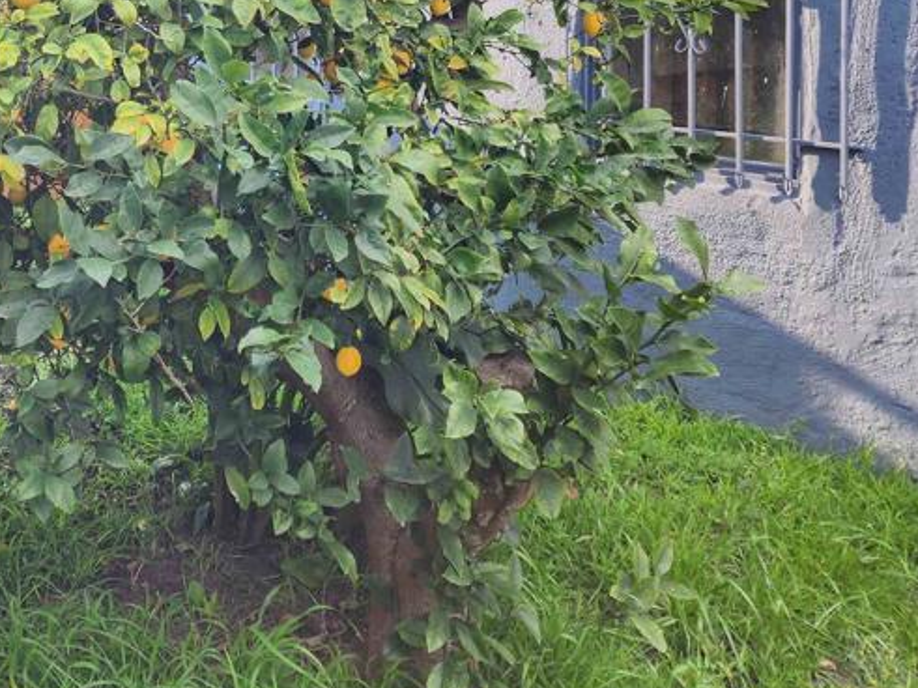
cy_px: 21
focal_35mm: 48
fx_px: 1273
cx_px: 99
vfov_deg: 28.6
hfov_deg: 37.2
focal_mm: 6.4
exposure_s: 1/180
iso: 25
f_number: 1.8
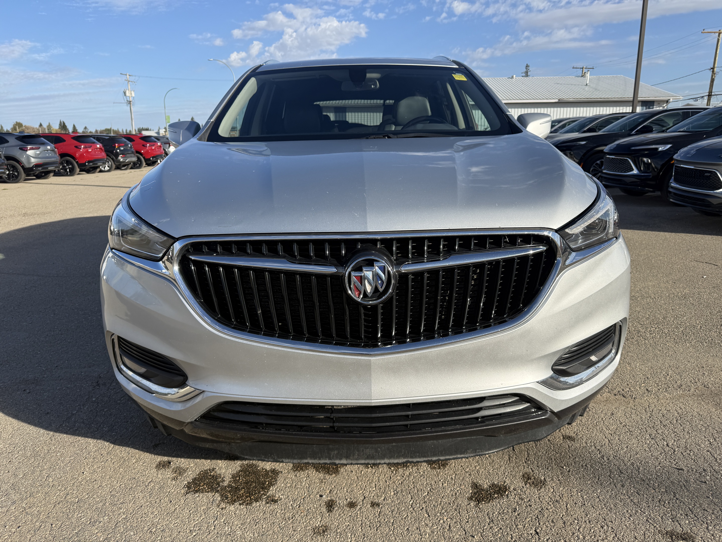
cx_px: 361
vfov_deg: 56.8
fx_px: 501
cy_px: 271
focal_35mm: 24
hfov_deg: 71.6
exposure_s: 1/3279
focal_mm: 6.76
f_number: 1.78
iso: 80
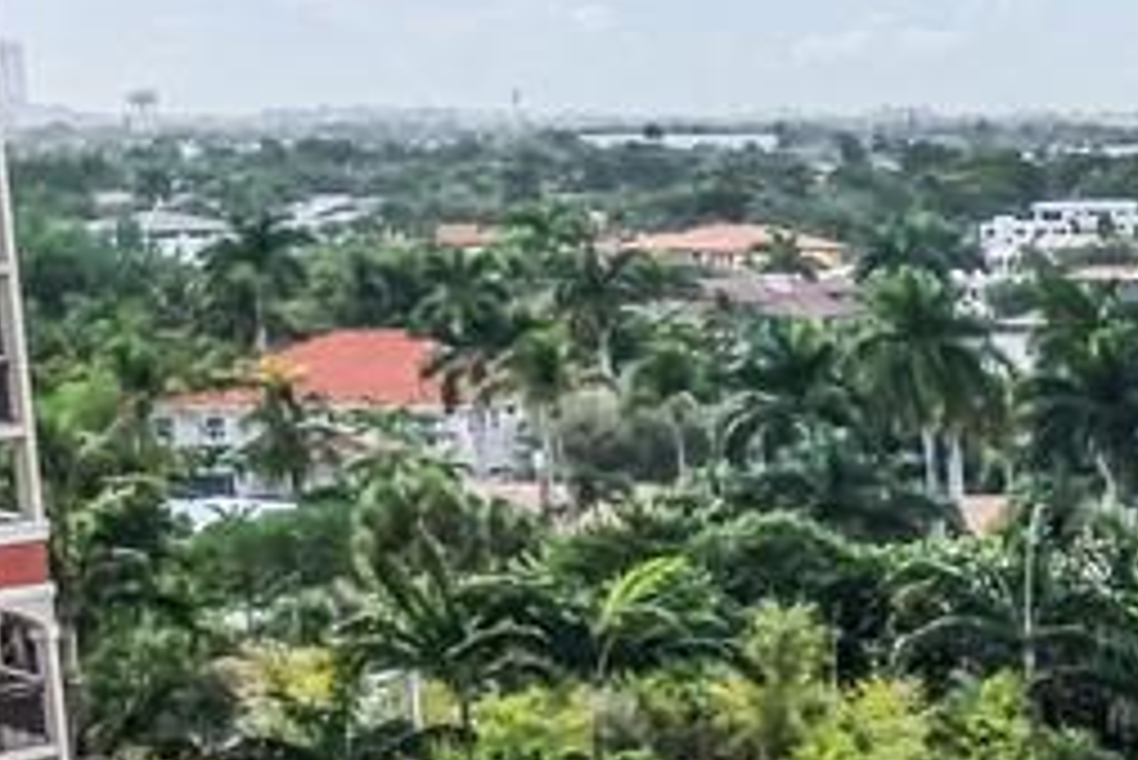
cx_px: 3212
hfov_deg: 10.2
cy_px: 859
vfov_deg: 8.6
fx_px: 4997
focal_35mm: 158
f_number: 1.8
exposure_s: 1/4000
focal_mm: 8.67
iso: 230
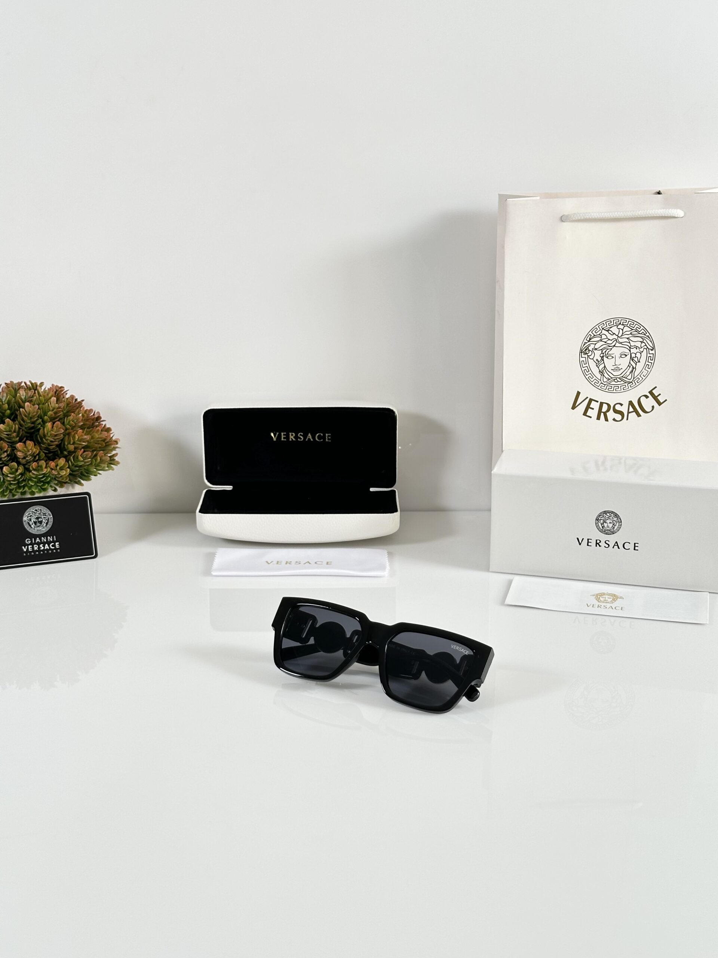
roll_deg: +0.3
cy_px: 479
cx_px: 359
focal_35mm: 48
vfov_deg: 39.7
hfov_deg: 30.3
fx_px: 1327
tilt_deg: -18.1
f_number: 1.78
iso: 80
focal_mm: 6.86
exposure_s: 1/131
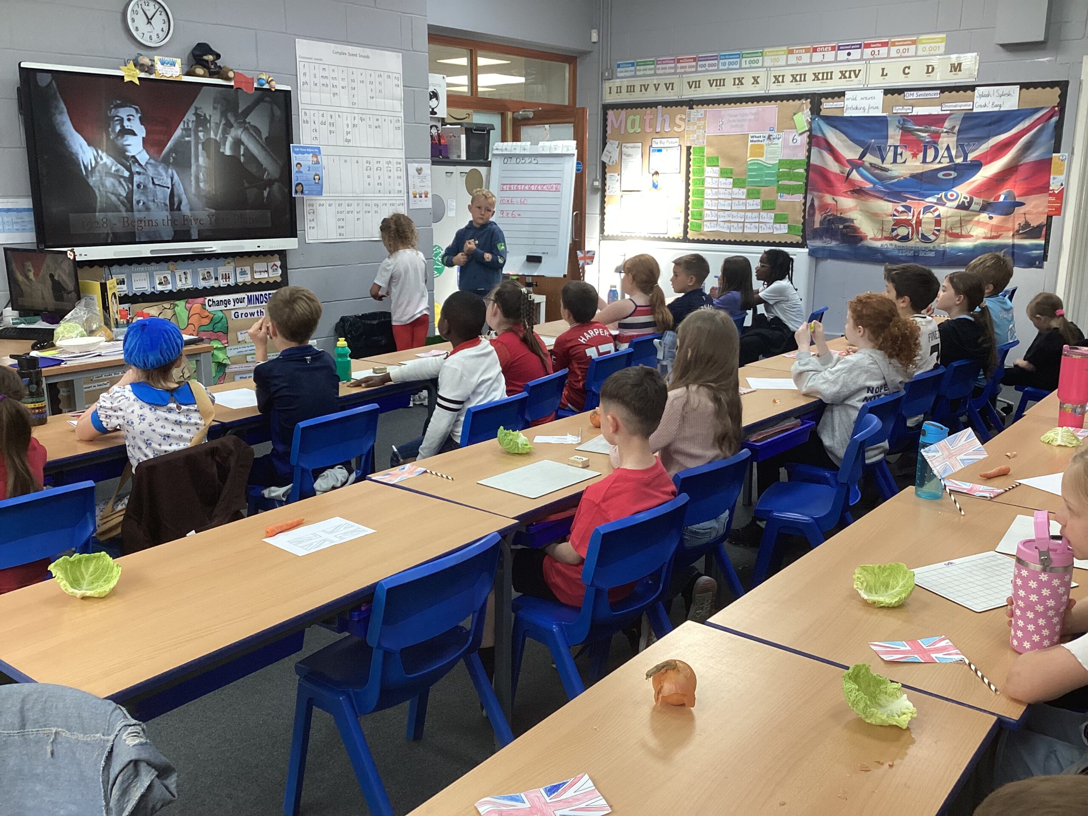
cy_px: 408
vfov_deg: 45.4
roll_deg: -0.6
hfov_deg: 58.4
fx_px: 974
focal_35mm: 31
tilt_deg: -14.6
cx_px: 544
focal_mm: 3.3
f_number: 2.4
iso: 80
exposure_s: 1/100
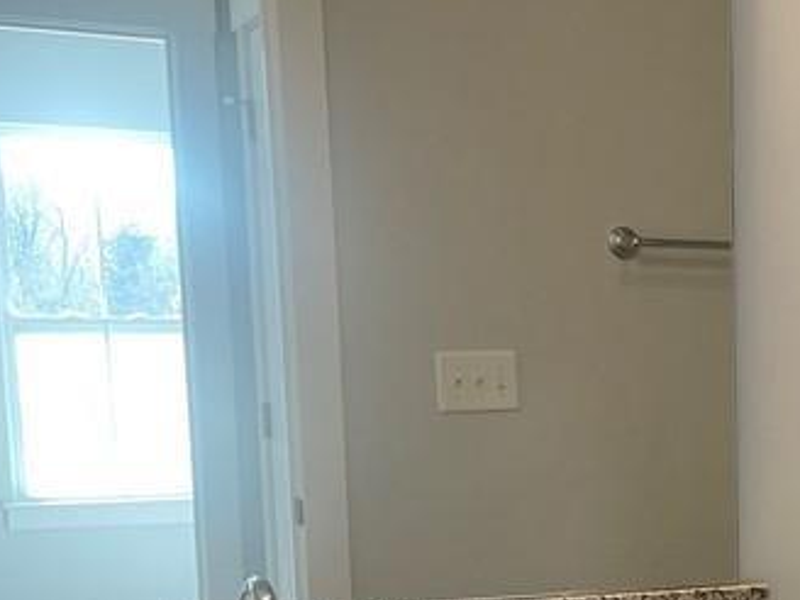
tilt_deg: -9.2
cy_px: 617
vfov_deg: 18.4
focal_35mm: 78
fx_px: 1803
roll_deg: -0.6
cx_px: 1015
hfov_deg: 22.6
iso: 100
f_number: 1.6
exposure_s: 1/120
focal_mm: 5.1
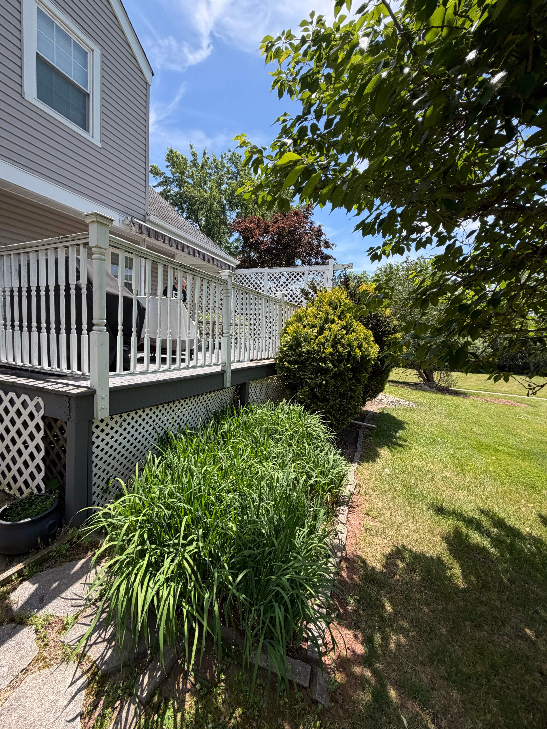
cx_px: 274
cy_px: 364
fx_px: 295
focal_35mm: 14
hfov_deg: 85.7
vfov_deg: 102.1
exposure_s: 1/625
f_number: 2.2
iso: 40
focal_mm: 2.22
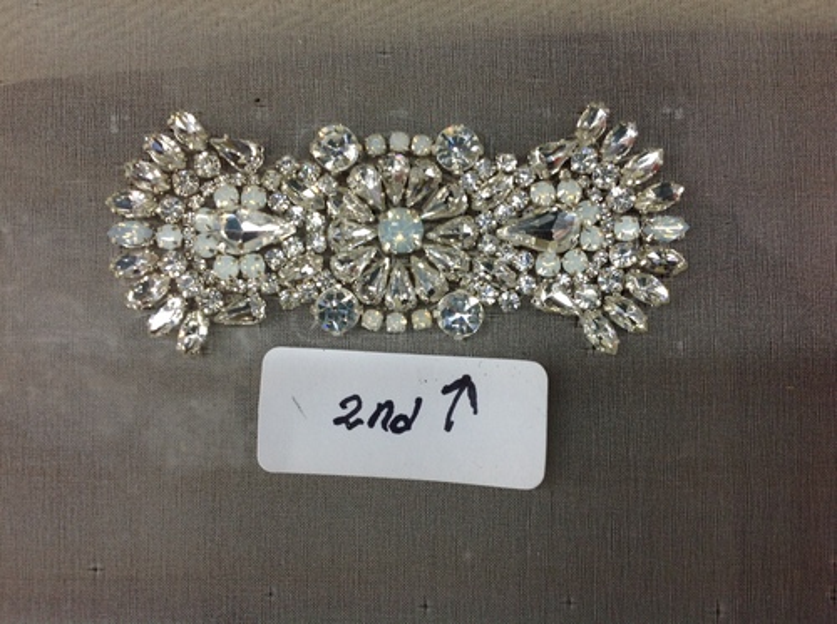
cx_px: 418
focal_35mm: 35
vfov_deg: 40.6
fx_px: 845
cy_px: 312
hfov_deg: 52.7
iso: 64
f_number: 2.4
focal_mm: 4.28
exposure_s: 1/24
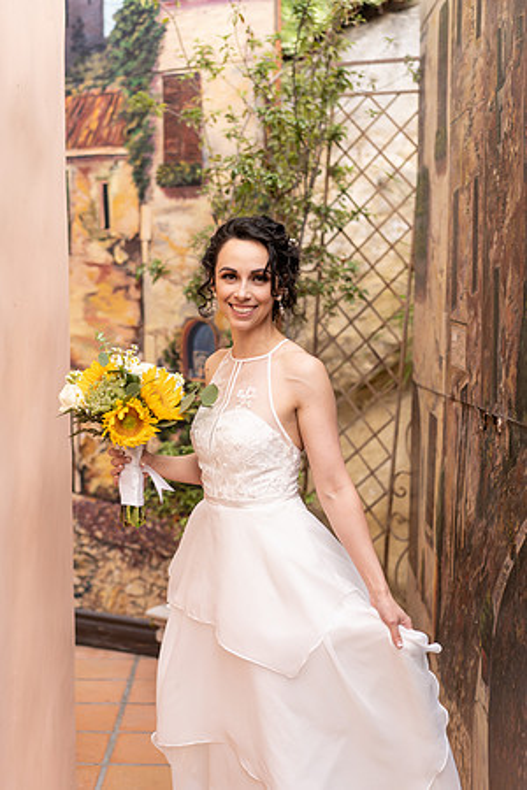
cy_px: 395
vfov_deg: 36.2
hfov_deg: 24.6
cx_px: 264
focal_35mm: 55
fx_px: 1208
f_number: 2.5
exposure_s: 1/500
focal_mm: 55
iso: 320
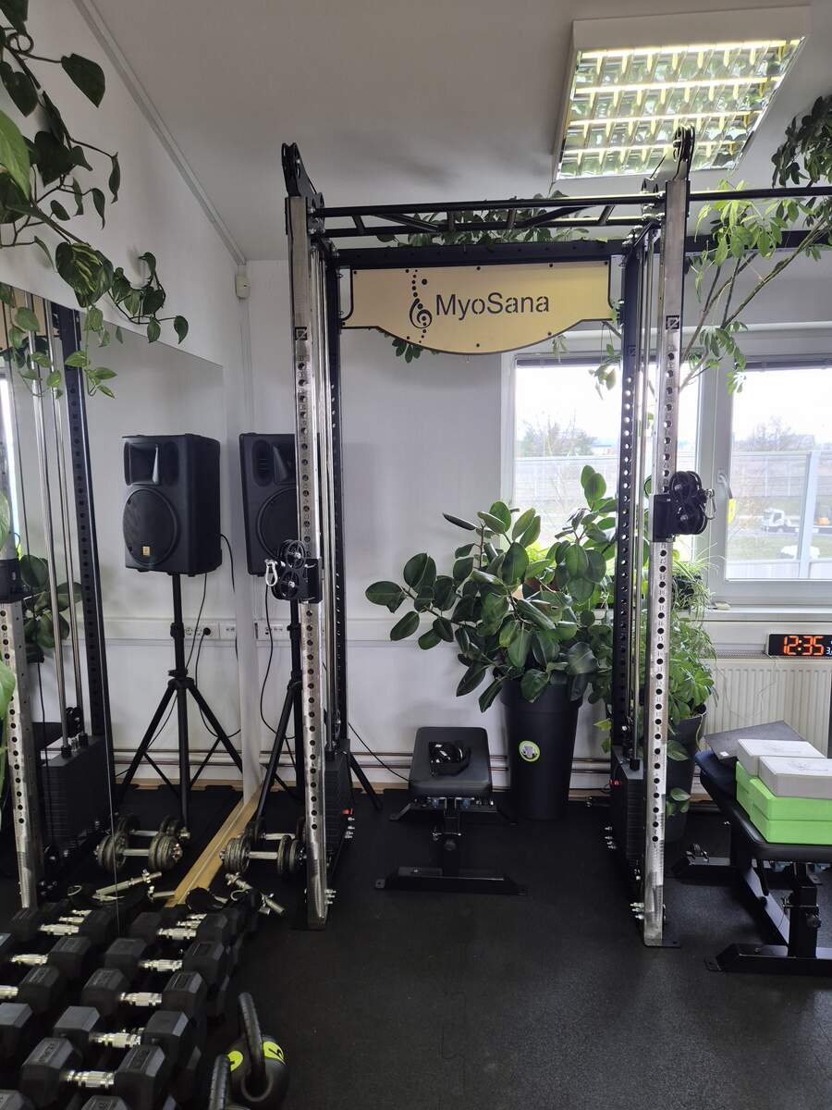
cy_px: 555
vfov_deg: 73.9
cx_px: 416
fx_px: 737
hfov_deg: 58.9
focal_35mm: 23
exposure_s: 1/100
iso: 125
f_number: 1.8
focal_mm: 5.4
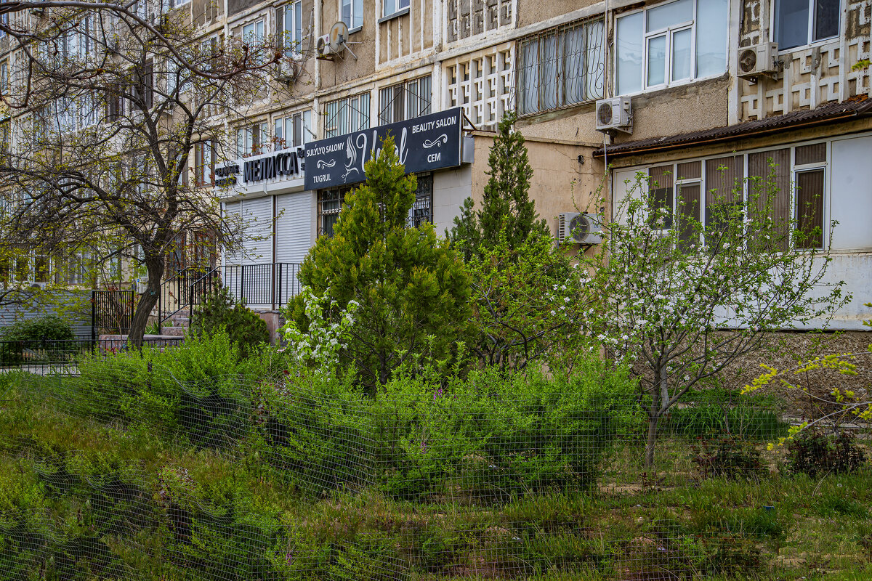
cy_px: 290
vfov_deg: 27.0
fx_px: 1211
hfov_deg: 39.6
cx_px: 436
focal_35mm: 50
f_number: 7.1
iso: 200
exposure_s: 1/50
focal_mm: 50
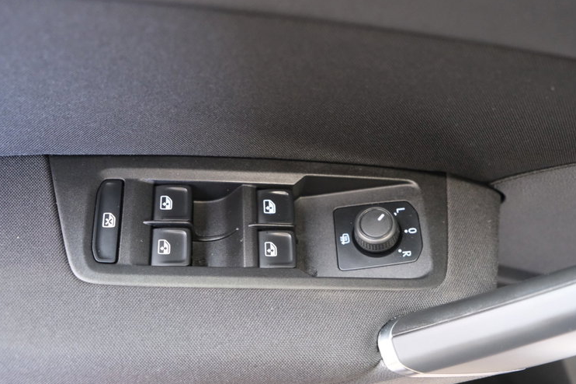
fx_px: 656
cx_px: 290
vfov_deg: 32.6
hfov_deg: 47.4
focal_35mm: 41
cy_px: 192
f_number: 4
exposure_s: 1/30
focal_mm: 26.5
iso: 5000
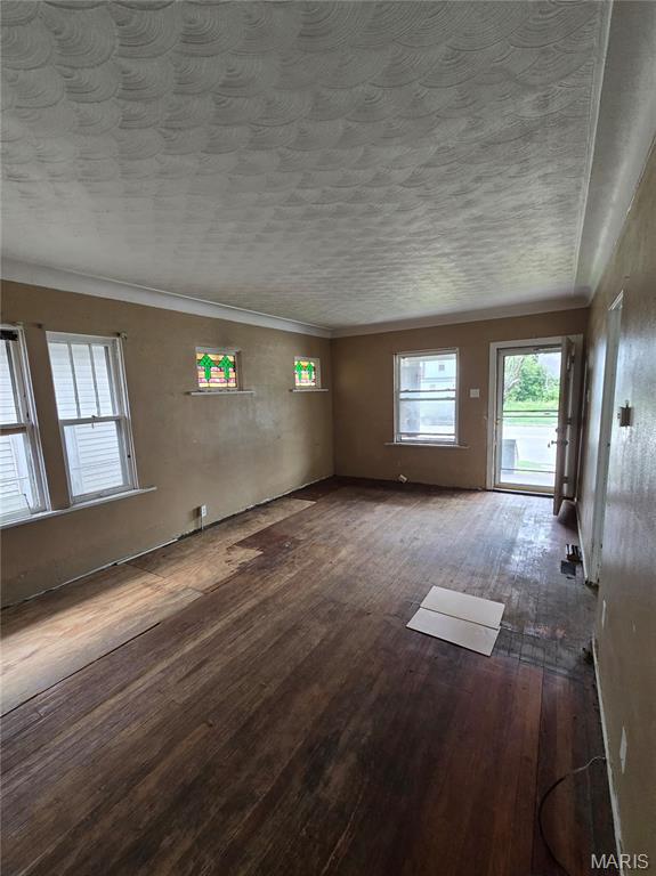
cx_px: 328
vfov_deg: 106.2
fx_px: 329
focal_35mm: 13
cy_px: 438
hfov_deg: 89.9
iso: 200
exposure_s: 1/60.2
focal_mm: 2.2
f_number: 2.2
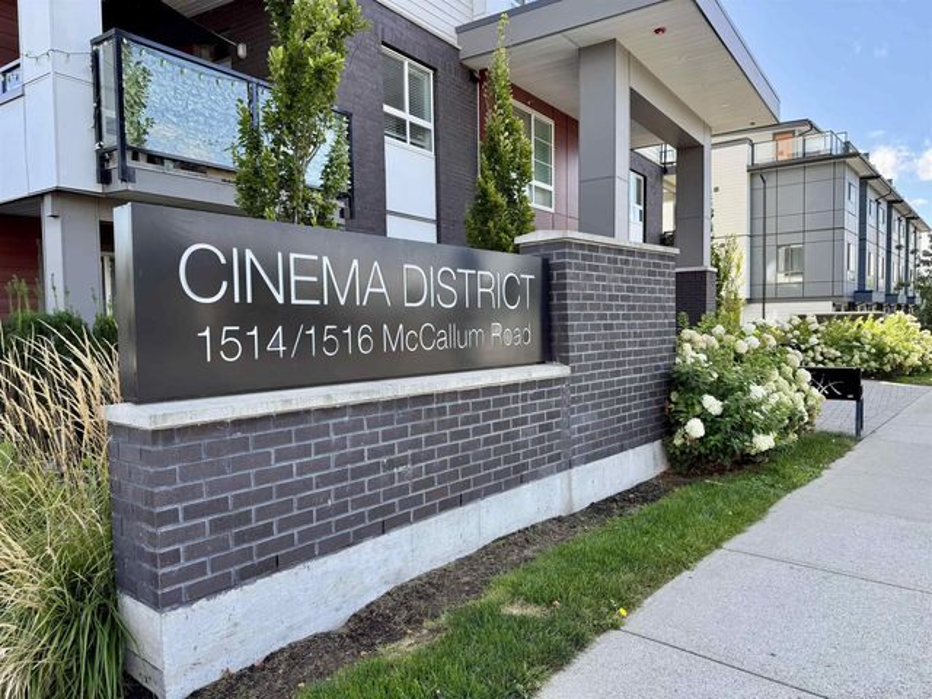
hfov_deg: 71.6
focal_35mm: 24
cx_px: 466
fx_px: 646
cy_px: 350
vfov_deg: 56.8
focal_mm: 6.76
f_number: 1.78
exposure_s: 1/617
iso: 80
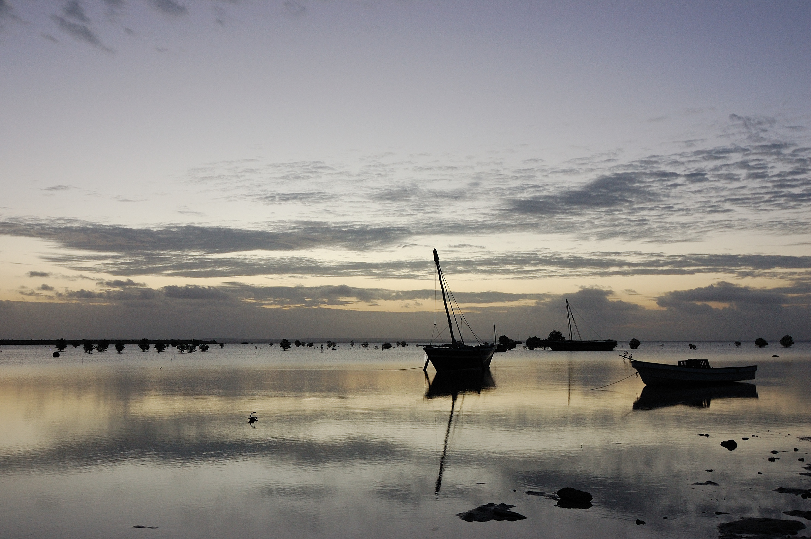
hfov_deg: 53.2
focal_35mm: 36
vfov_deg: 36.8
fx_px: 810
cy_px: 270
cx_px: 406
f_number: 7.1
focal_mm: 24
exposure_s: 1/20
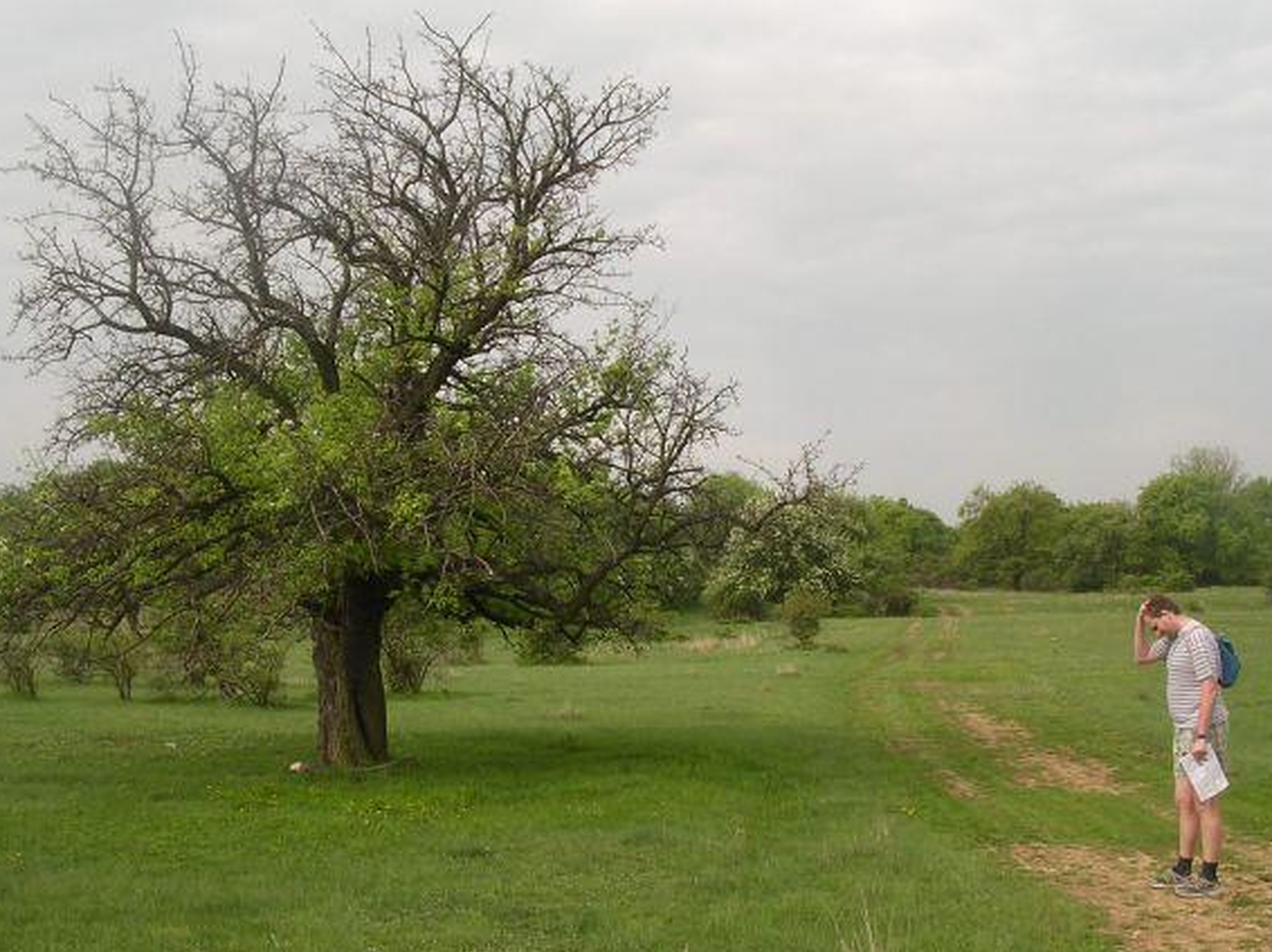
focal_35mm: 43
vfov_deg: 33.6
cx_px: 618
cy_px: 494
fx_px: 1579
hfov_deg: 43.9
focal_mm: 5.8
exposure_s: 1/197
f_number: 5.6
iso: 100
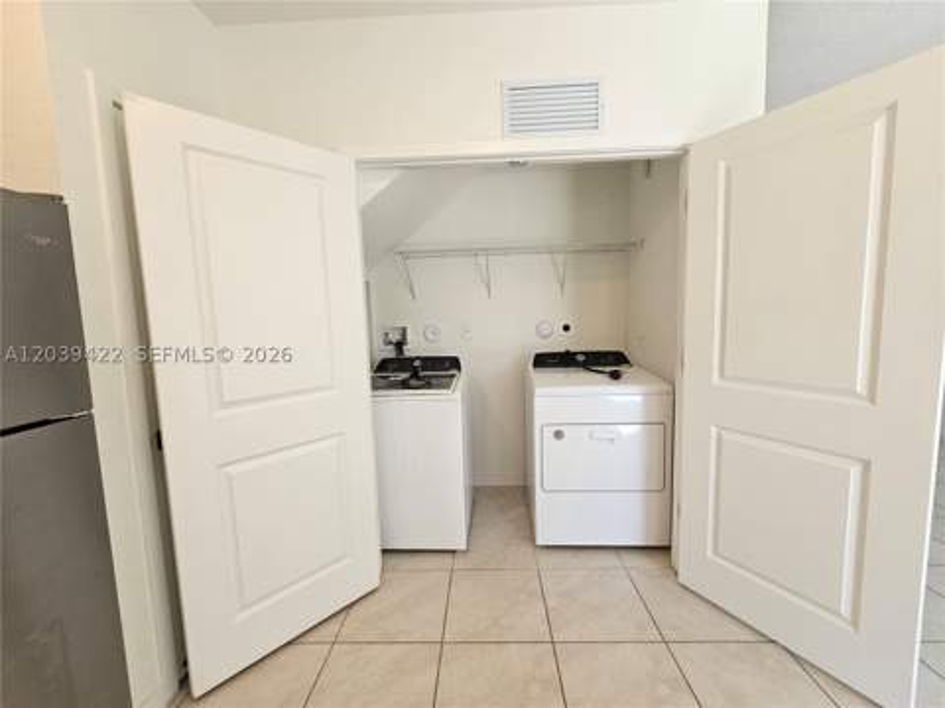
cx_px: 472
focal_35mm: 13
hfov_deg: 106.2
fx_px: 355
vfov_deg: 89.9
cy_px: 354
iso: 80
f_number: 2.2
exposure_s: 1/120
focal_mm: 2.2
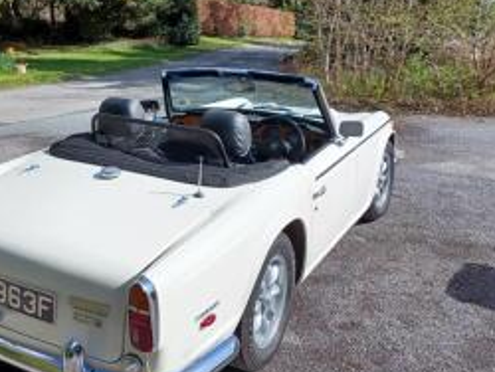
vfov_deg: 36.0
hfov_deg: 46.1
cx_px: 168
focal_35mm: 40
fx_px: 573
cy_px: 174
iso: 32
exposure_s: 1/508
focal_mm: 4.6
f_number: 1.8
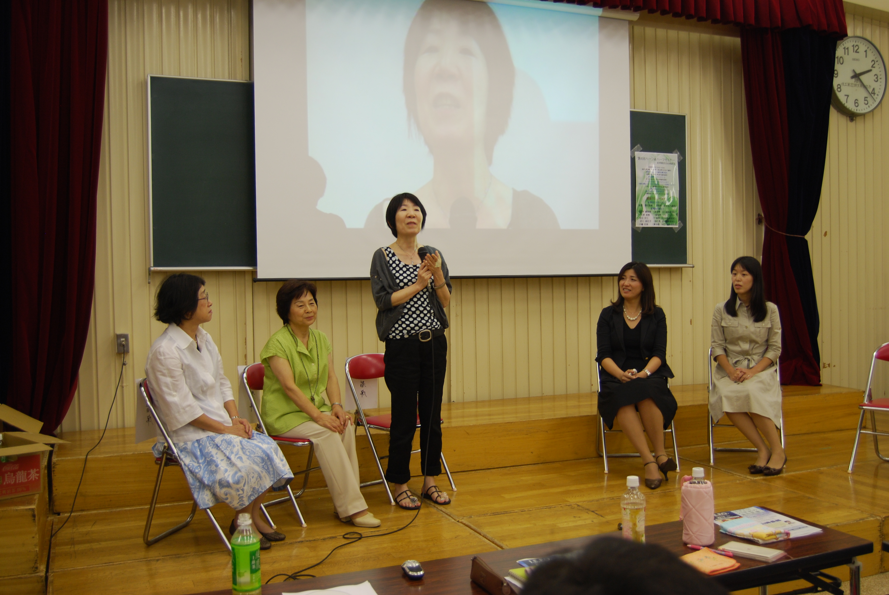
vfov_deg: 37.0
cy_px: 298
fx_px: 890
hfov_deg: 53.1
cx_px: 444
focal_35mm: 36
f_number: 4
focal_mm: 24
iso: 200
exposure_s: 1/40
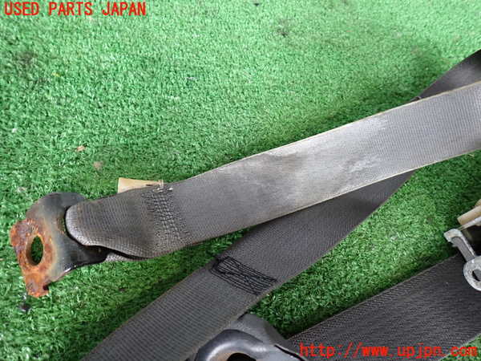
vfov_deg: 54.9
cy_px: 180
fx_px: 347
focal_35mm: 25
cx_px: 240
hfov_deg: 69.4
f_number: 2
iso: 200
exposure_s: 1/40
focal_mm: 4.5
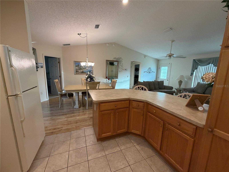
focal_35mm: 14
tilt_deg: -10.0
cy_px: 86
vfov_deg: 85.7
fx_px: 93
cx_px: 114
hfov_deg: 102.1
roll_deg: -1.0
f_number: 2.2
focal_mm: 2.22
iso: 250
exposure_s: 1/60
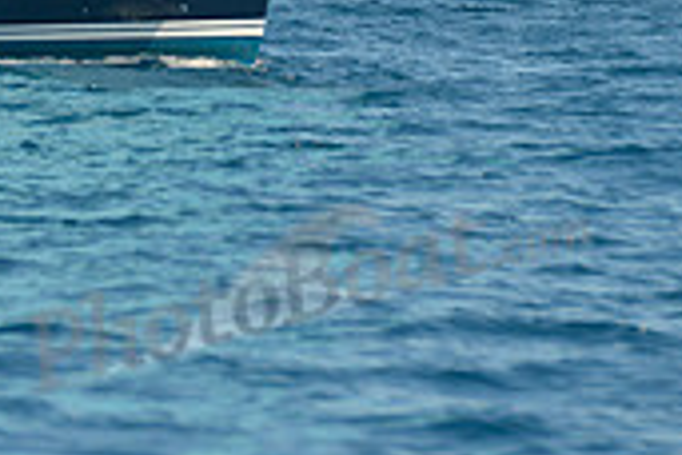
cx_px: -175
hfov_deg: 3.0
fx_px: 12843
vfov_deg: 2.0
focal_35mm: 678
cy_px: -269
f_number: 8
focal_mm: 200
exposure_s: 1/500
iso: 200
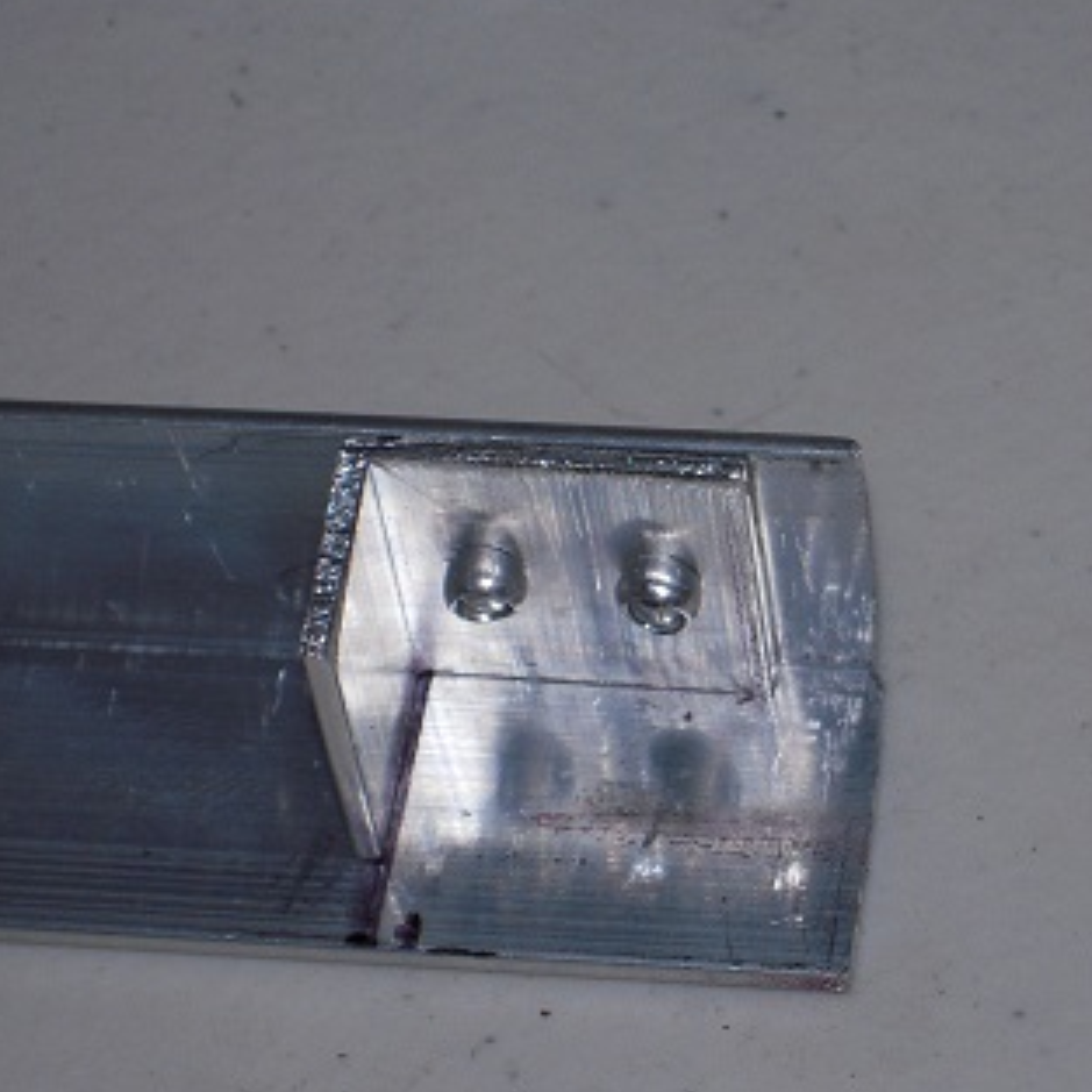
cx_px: 635
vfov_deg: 9.2
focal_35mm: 190
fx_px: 6781
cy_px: 572
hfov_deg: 9.2
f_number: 5.8
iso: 125
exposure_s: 1/80
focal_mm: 20
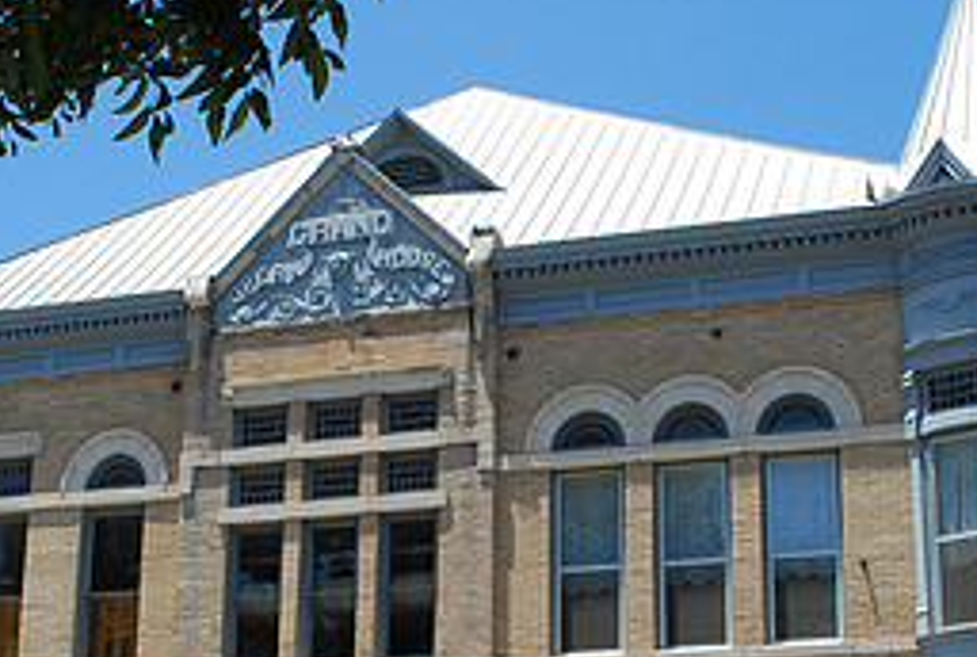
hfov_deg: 29.6
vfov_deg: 19.9
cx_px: 485
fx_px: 1850
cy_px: 533
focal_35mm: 68
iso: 200
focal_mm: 20
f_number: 13
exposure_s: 1/200
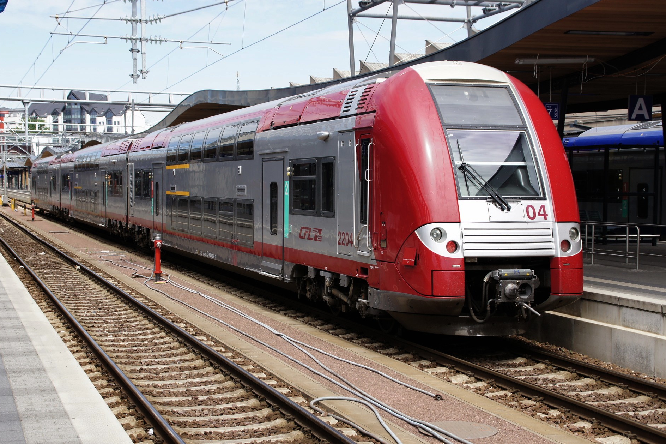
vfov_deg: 22.3
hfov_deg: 32.9
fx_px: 1128
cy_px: 222
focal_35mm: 61
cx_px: 328
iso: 100
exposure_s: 1/100
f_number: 9
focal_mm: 40
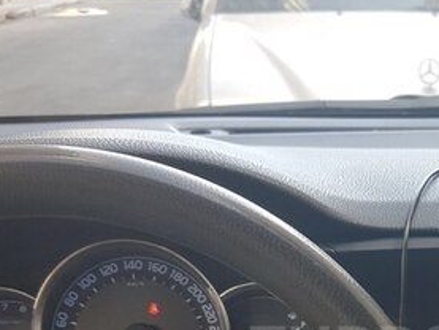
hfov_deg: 29.6
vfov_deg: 22.5
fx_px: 787
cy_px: 350
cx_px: 412
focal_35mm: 62
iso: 40
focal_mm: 4.2
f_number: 1.7
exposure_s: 1/105
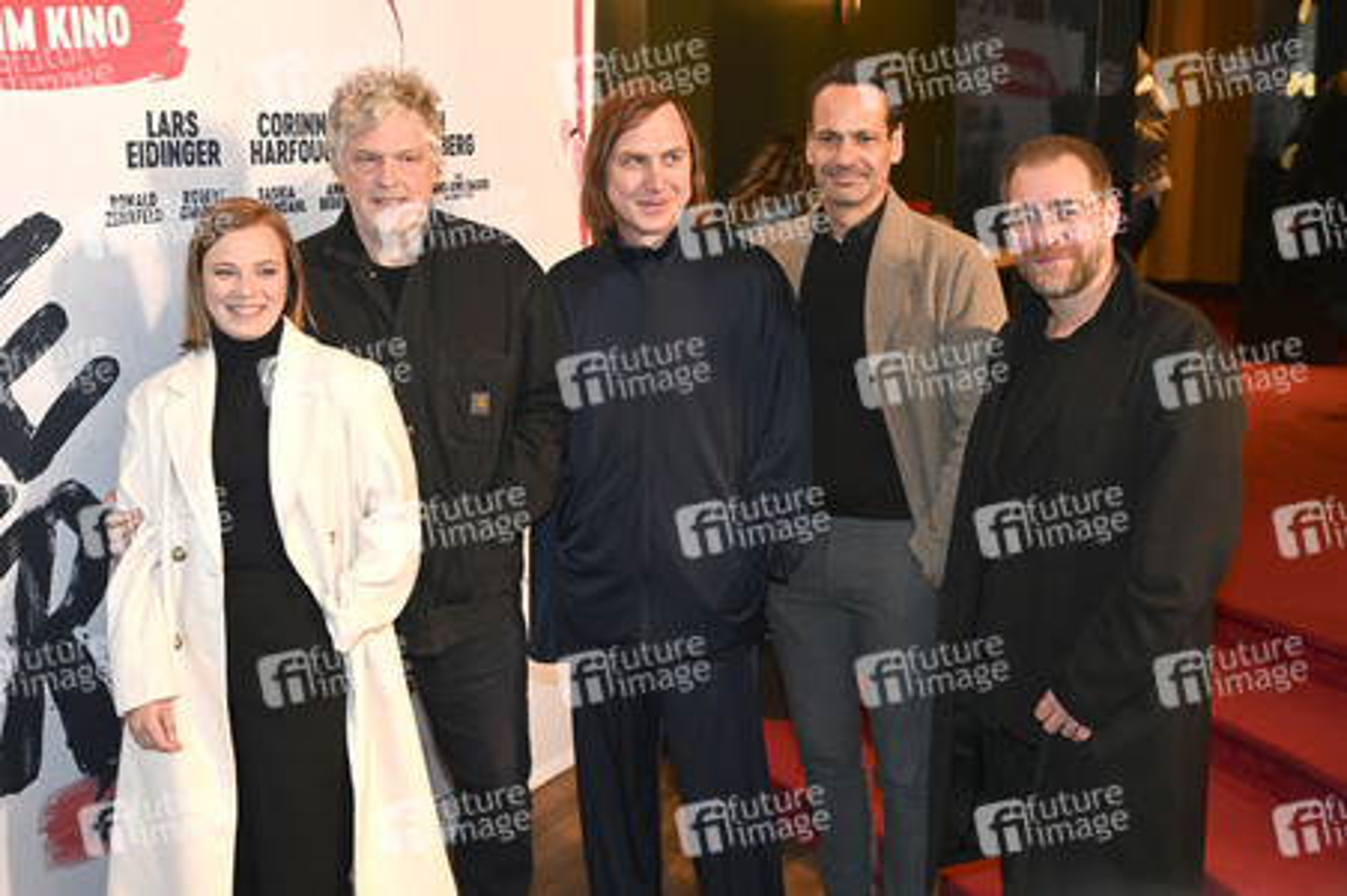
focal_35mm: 37
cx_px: 674
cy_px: 448
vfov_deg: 35.9
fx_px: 1383
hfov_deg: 51.9
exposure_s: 1/200
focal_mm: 37
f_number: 2.8
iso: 1000
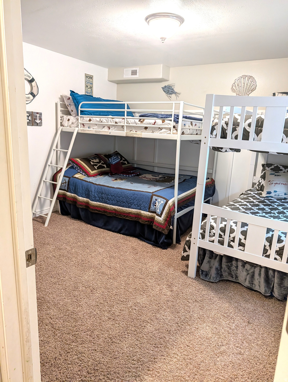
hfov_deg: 56.9
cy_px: 191
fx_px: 265
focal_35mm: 24
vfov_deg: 71.5
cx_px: 144
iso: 167
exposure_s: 1/120
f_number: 1.68
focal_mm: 6.9
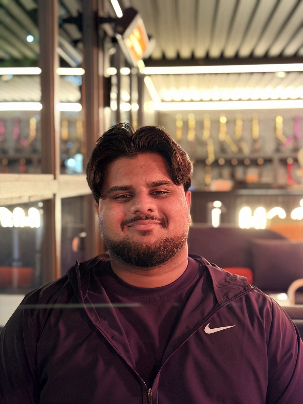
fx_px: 560
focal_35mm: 48
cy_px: 202
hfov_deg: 30.3
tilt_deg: -2.1
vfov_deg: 39.7
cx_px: 152
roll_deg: +1.1
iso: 800
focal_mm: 6.76
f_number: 1.78
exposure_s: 1/18
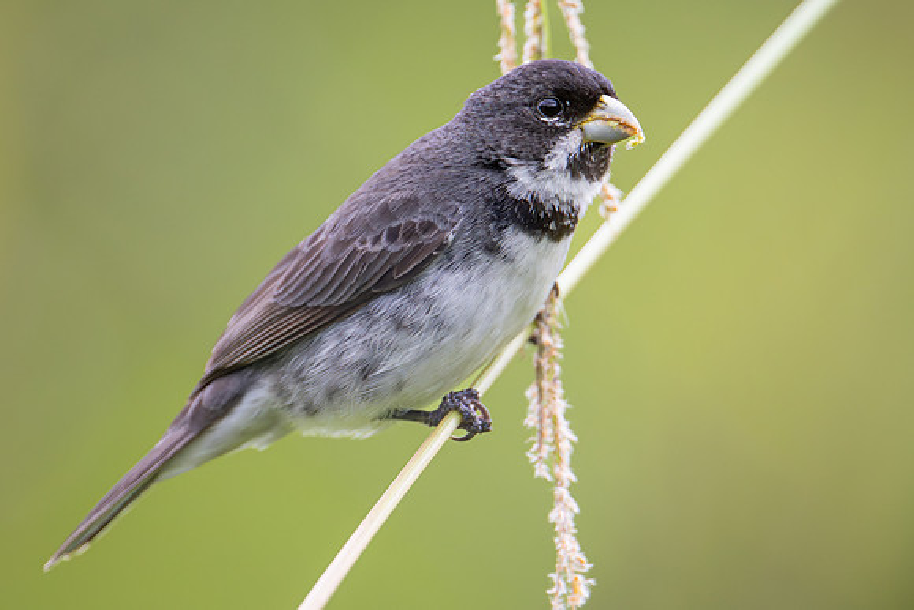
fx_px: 28008
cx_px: 550
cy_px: 338
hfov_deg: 1.9
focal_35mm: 1103
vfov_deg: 1.2
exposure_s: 1/500
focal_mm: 560
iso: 900
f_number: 6.3
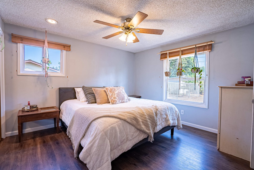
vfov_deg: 73.8
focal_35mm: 16
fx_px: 113
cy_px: 85
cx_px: 127
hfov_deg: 96.7
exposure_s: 1/100
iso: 200
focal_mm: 16
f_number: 8
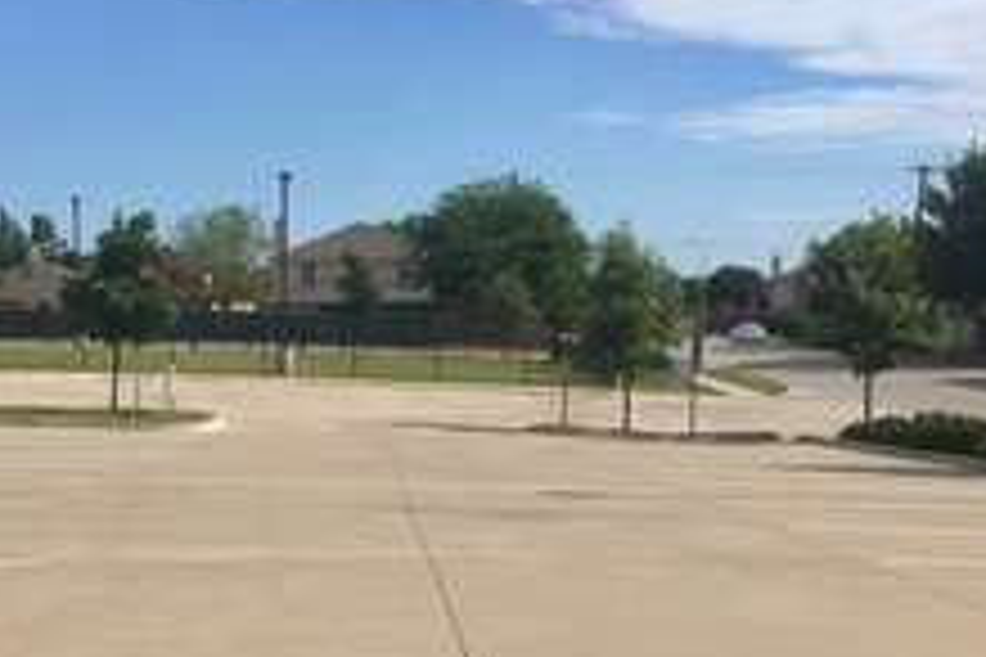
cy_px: 500
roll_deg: +2.3
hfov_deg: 36.0
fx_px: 1506
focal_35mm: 55
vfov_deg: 24.3
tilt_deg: -8.5
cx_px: 356
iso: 25
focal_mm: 4.15
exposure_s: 1/2653
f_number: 2.2
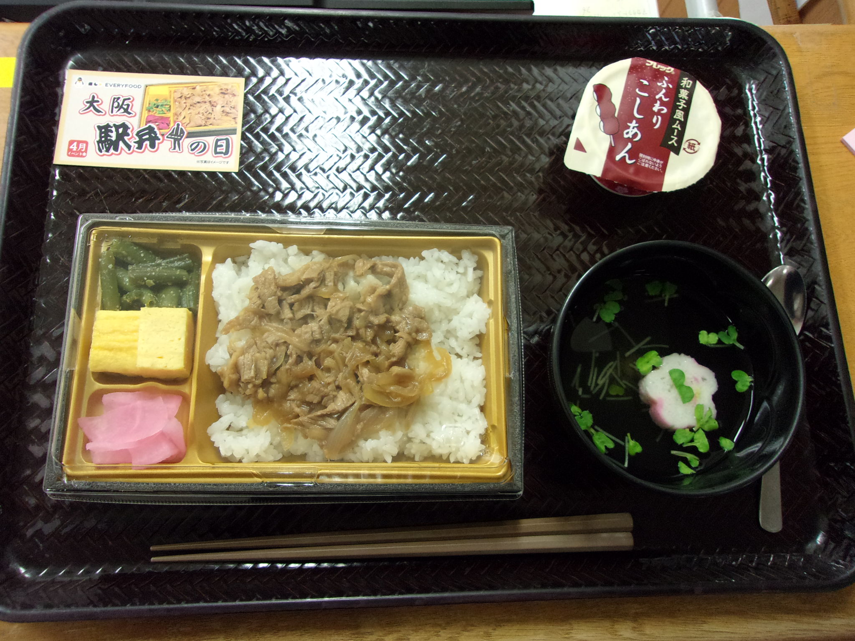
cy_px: 320
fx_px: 667
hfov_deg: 65.3
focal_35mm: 27
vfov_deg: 51.4
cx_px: 428
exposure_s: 1/34
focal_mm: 4.9
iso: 285
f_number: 3
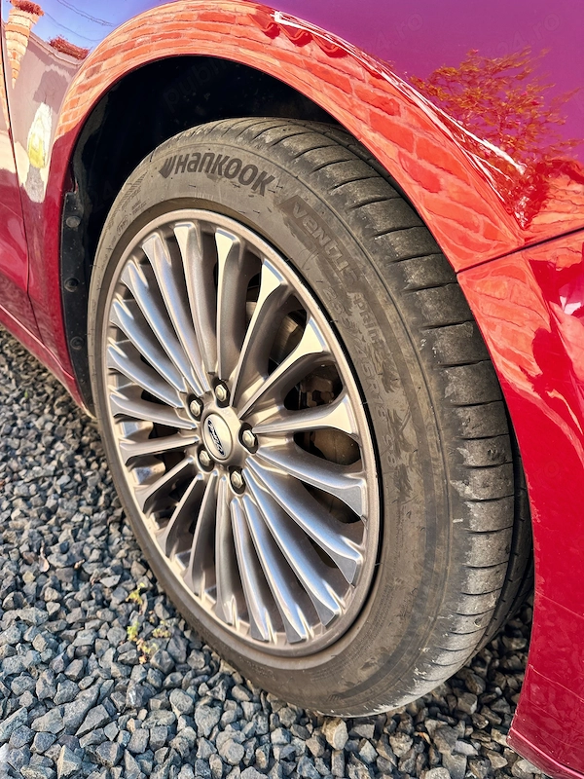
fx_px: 540
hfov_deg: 56.8
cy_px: 390
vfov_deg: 71.6
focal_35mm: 24
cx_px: 292
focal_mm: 6.86
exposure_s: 1/301
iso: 80
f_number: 1.78
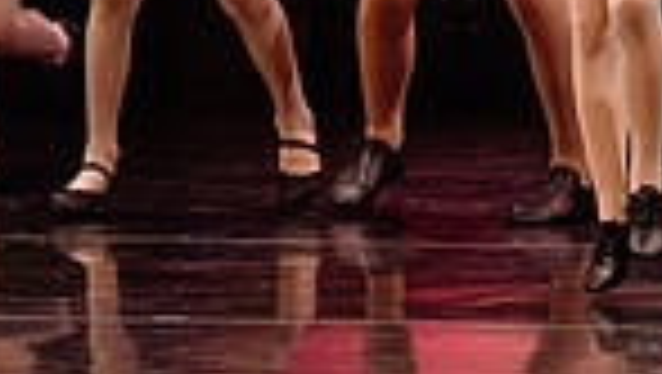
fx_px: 9646
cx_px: 875
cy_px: -487
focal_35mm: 549
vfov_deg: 2.2
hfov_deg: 3.9
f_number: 2.8
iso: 1600
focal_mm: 120
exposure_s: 1/200
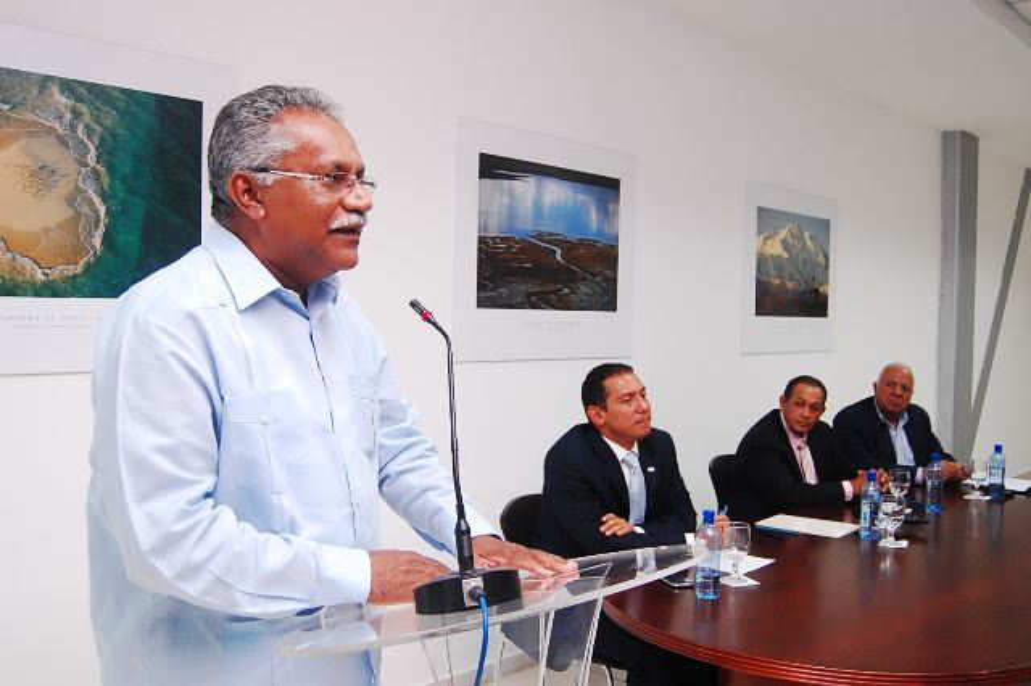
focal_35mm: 33
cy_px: 343
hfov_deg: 57.2
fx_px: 945
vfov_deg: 39.9
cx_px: 516
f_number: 3.8
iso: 800
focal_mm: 22
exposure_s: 1/160
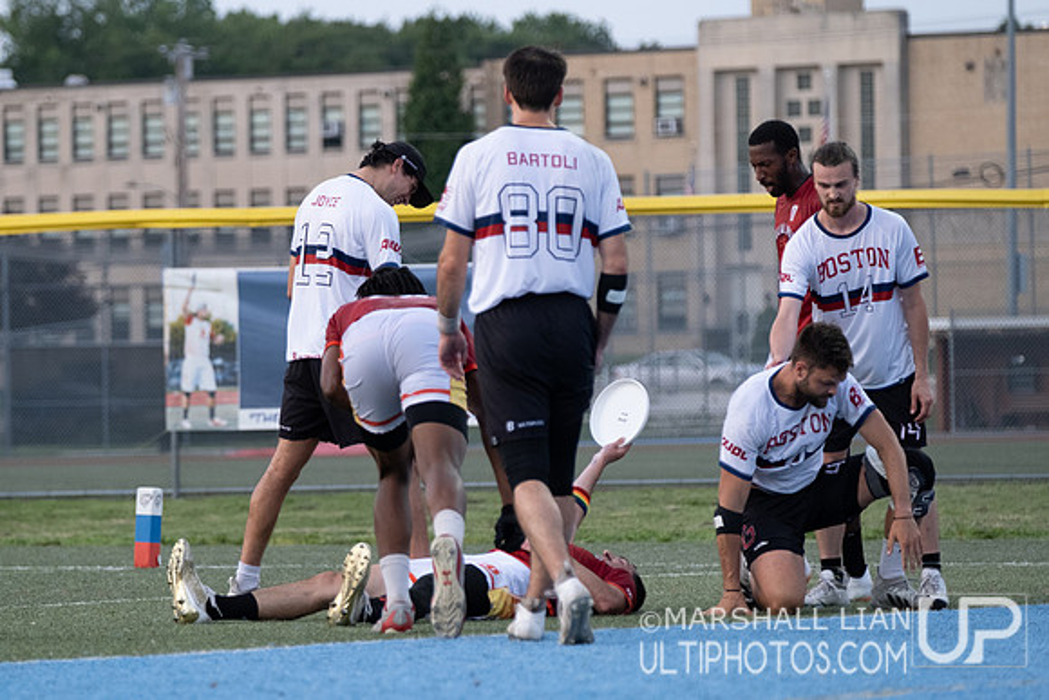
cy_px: 328
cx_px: 412
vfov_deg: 5.9
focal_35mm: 232
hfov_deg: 8.9
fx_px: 6748
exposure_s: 1/1000
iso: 1000
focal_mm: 119.2
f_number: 2.8
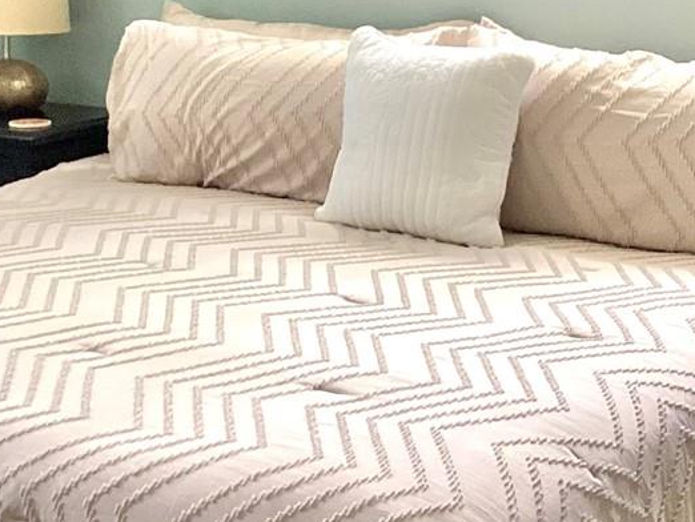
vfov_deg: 15.4
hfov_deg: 20.6
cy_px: 71
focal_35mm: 95
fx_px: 1908
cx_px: 261
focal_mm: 3.3
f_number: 2.4
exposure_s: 1/60
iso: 100
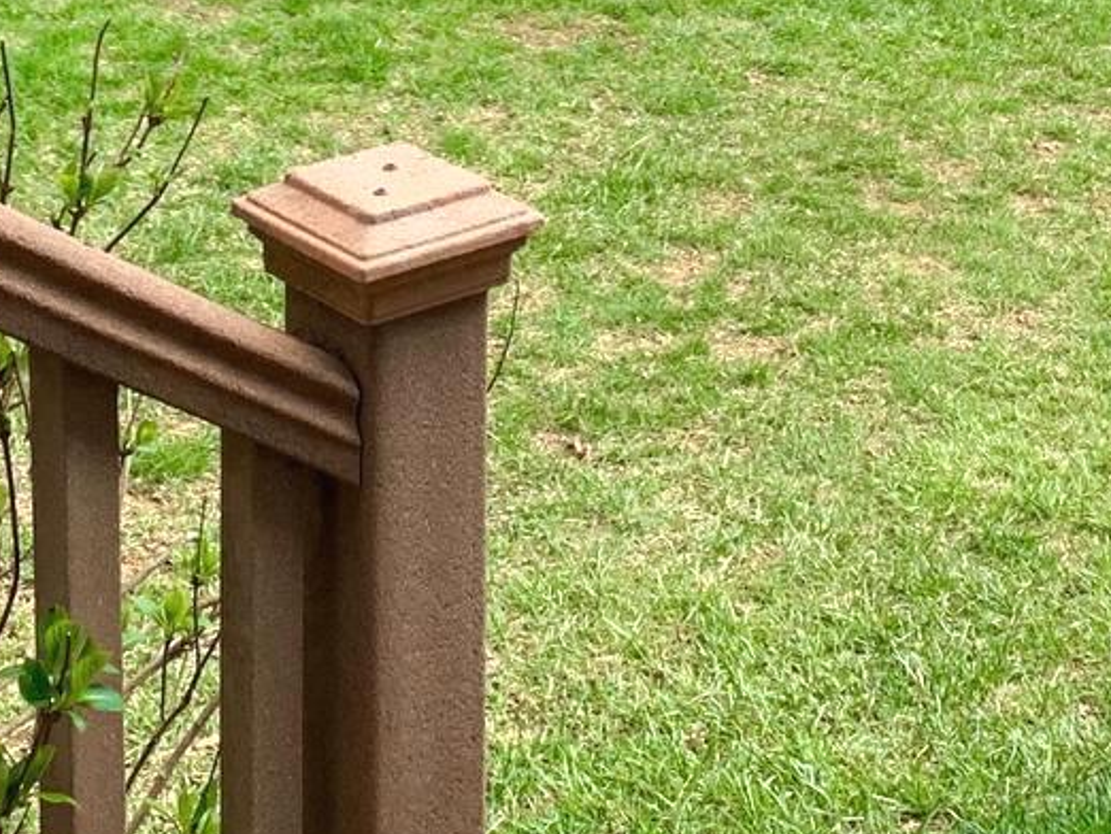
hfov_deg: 19.3
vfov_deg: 13.5
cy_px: -498
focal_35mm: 102
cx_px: 547
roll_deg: -1.1
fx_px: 3275
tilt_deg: -7.8
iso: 25
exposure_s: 1/381
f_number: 1.8
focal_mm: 4.25
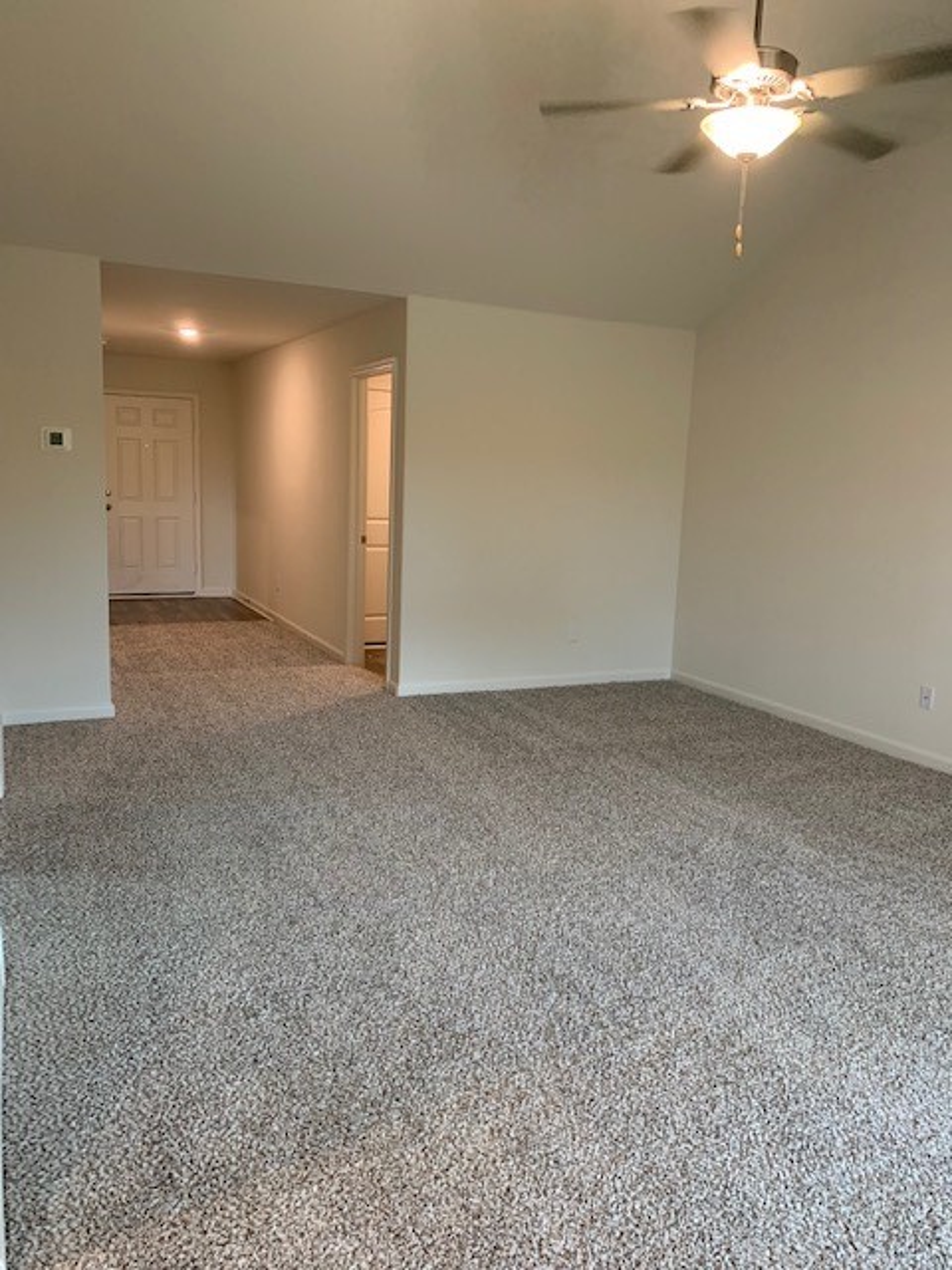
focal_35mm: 26
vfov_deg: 67.3
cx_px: 476
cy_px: 635
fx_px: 953
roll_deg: -1.3
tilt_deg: -9.0
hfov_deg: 53.1
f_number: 1.8
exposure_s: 1/60
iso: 125
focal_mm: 4.25
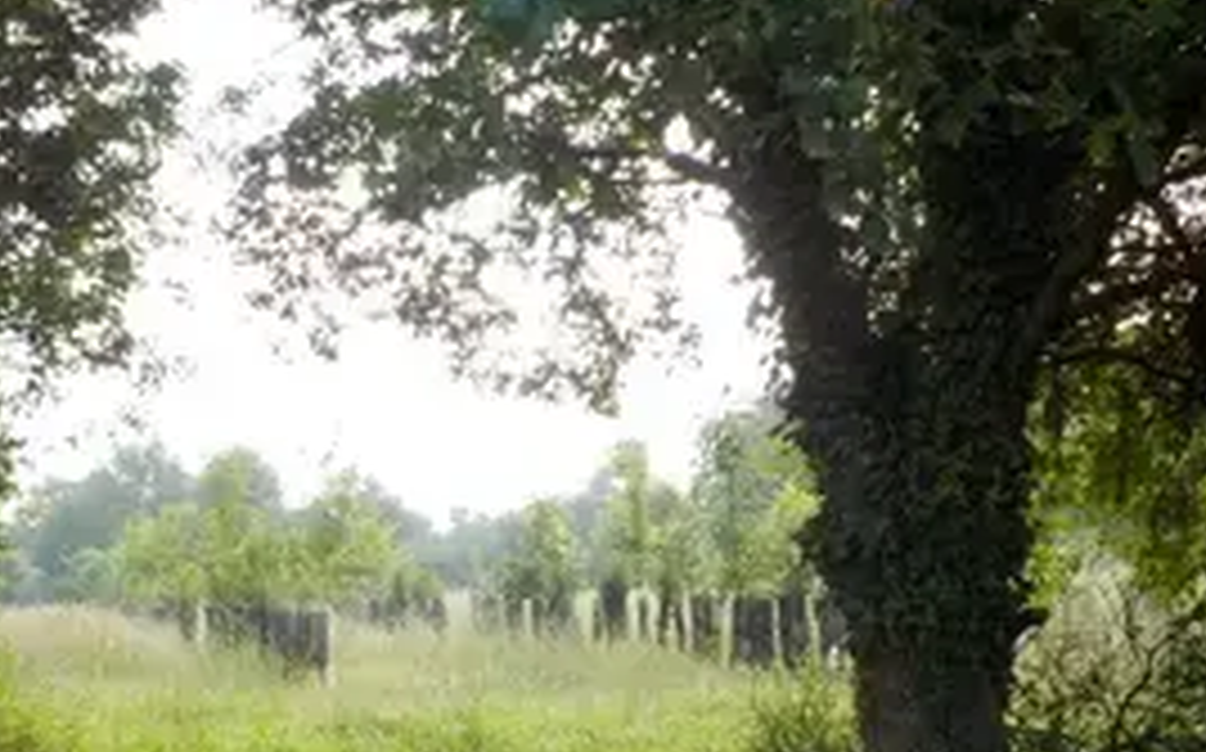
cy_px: 635
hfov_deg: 35.5
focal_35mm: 57
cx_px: 450
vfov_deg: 22.3
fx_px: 1872
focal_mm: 4.1
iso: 125
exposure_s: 1/200
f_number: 3.3
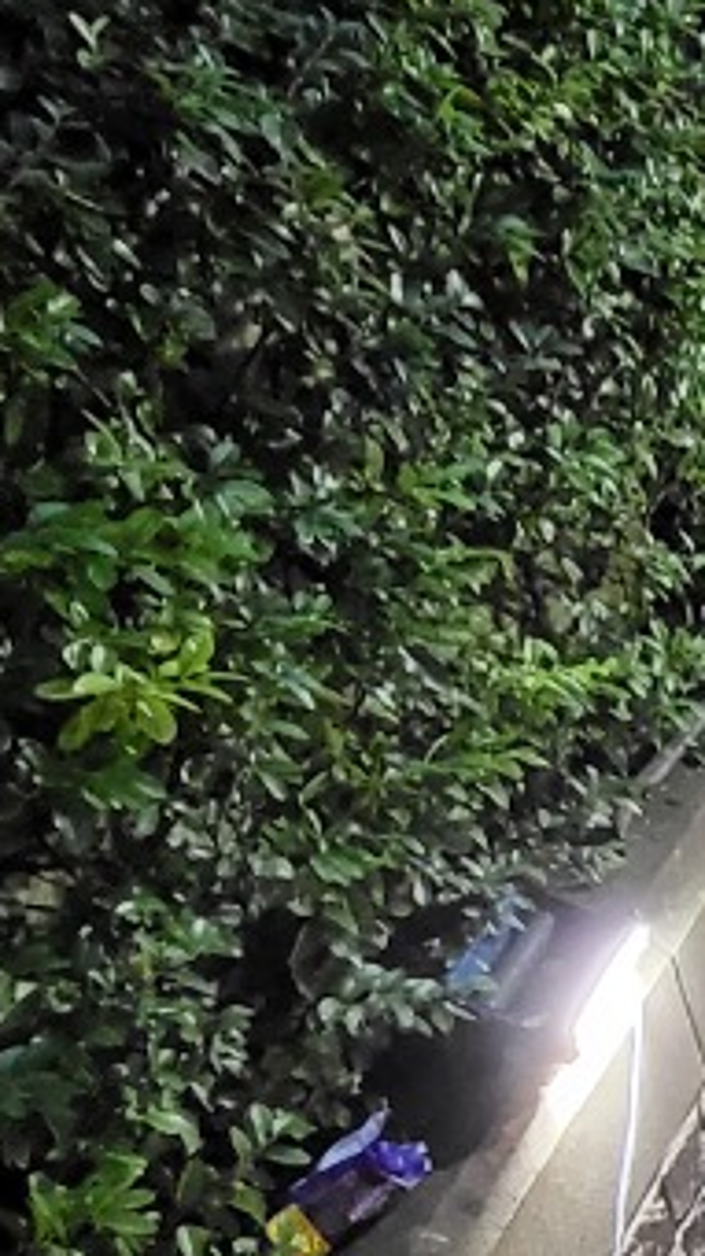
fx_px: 1663
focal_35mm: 50
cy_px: 879
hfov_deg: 18.1
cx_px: 1325
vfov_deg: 40.6
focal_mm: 1.74
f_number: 2.2
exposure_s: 1/24
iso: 640
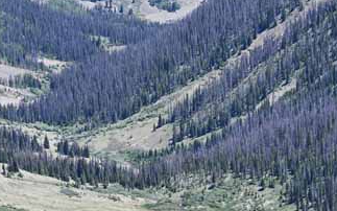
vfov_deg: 5.4
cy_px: 138
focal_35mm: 245
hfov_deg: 8.6
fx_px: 2251
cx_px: 91
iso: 64
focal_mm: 97
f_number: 5.6
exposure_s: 1/400
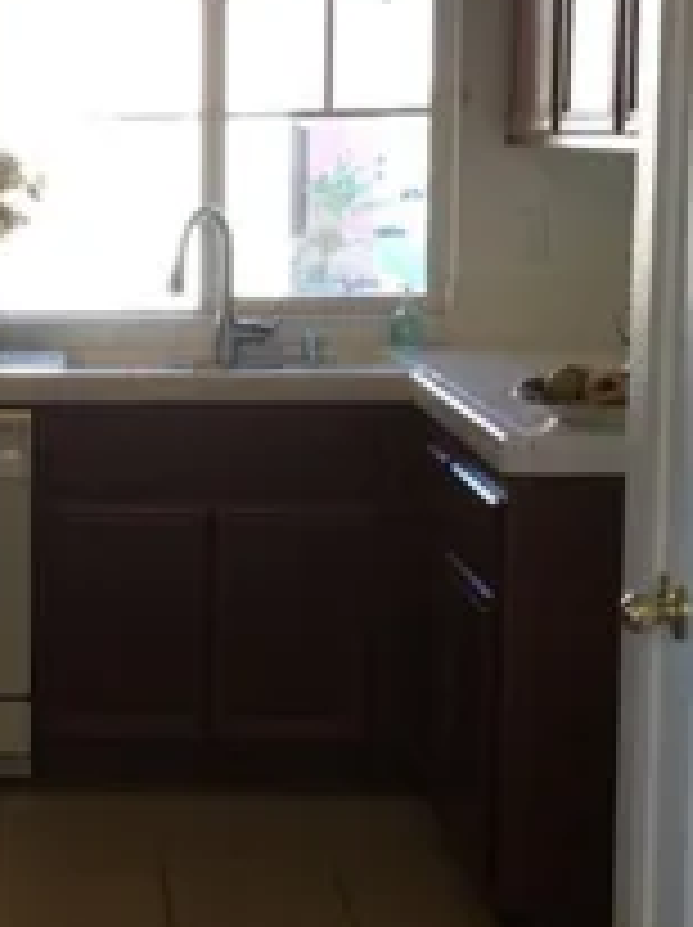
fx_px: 2113
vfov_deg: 24.7
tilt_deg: -6.9
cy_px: 472
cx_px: -86
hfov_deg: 17.9
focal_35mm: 79
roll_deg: +0.7
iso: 40
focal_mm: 4.15
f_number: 2.2
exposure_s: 1/30
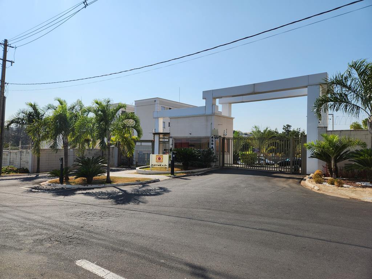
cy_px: 140
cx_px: 186
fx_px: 247
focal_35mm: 23
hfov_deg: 73.9
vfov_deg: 58.9
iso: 20
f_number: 1.8
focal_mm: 5.4
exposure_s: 1/3134
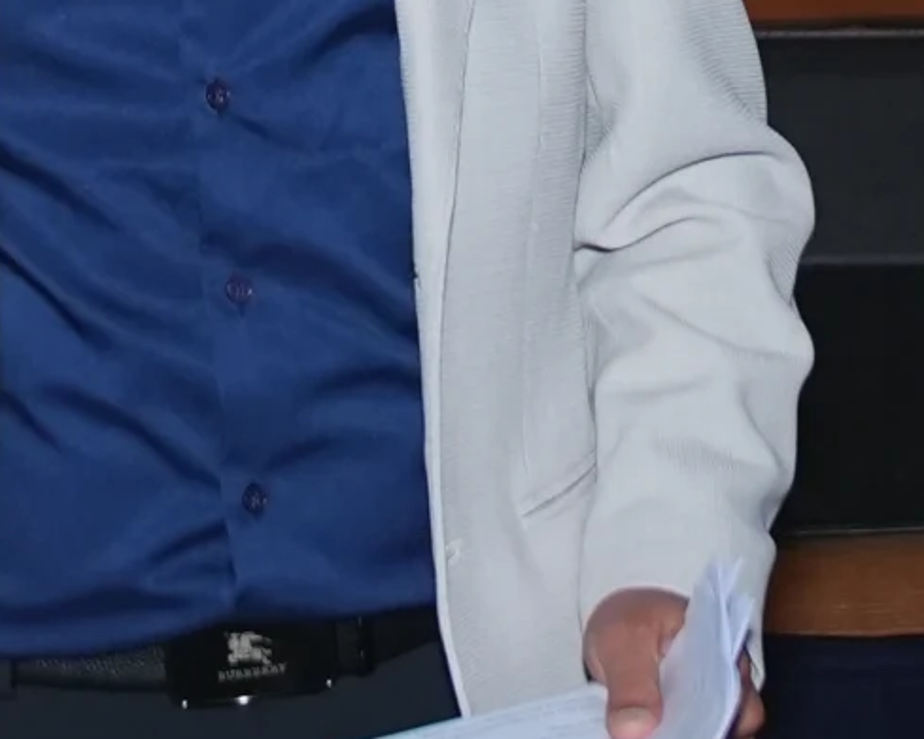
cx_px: 461
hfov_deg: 10.9
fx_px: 4839
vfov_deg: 8.4
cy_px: -645
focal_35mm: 177
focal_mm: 24
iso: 1250
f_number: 2.8
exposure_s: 1/160
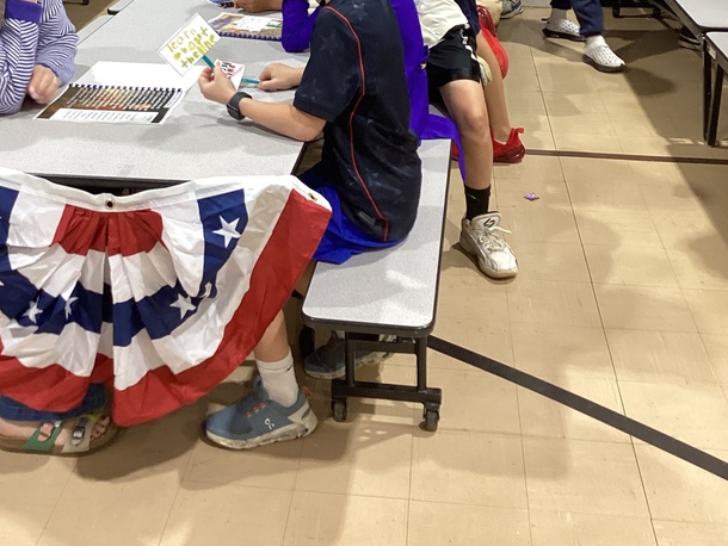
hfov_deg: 36.6
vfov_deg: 26.2
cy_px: -36
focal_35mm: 52
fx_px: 1094
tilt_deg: -11.2
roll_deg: -0.3
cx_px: 283
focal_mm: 3.3
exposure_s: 1/50
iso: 125
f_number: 2.4
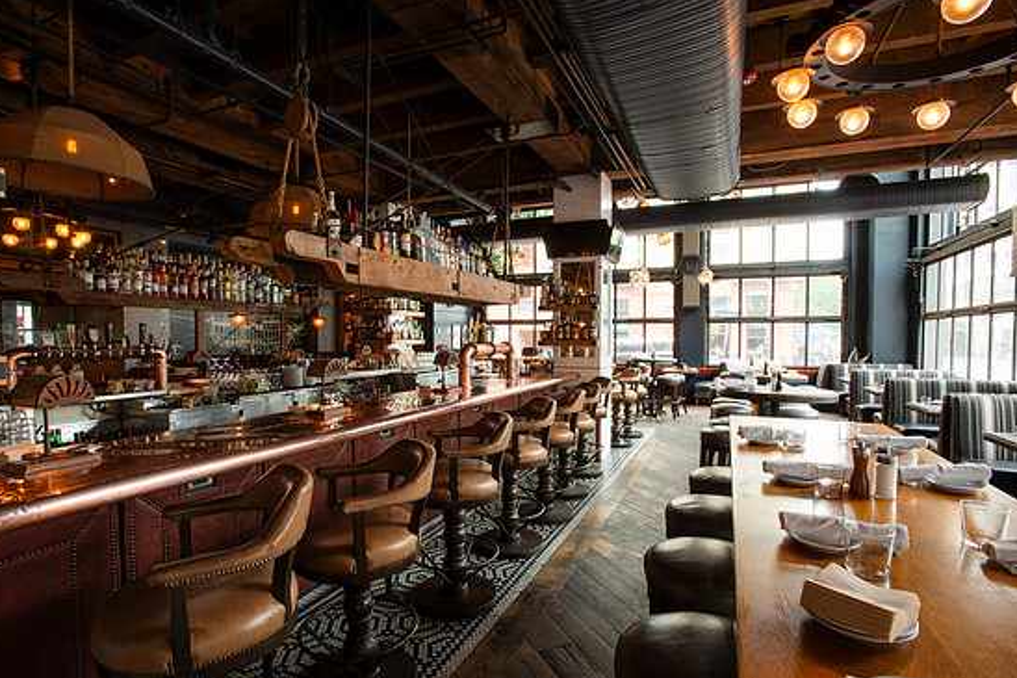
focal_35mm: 18
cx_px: 496
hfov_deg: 90.0
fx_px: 508
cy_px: 354
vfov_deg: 67.3
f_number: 22
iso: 200
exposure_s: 1
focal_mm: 17
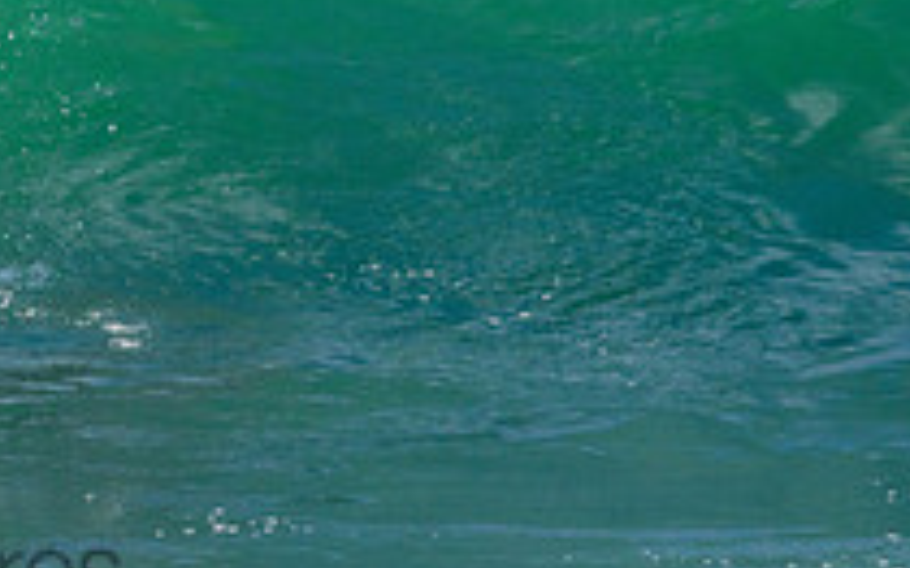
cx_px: -212
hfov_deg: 0.9
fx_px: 55821
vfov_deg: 0.6
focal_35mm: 2252
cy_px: -150
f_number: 11
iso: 1100
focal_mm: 800
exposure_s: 1/2000
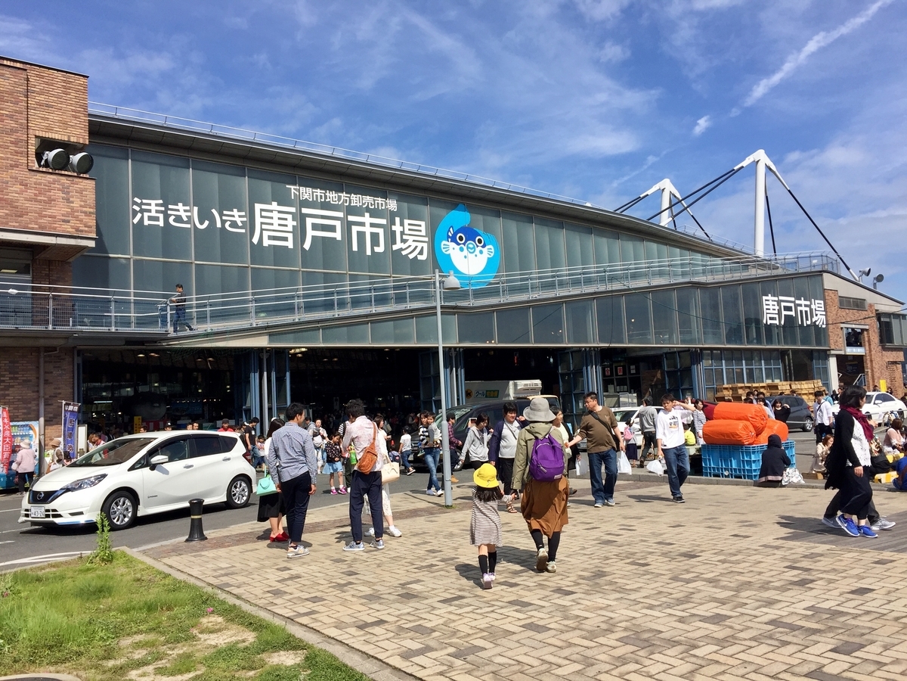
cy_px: 340
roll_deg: +3.2
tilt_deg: +4.7
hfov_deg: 61.7
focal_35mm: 29
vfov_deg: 48.2
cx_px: 454
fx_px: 760
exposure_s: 1/2475
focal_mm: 4.15
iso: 32
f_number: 2.2
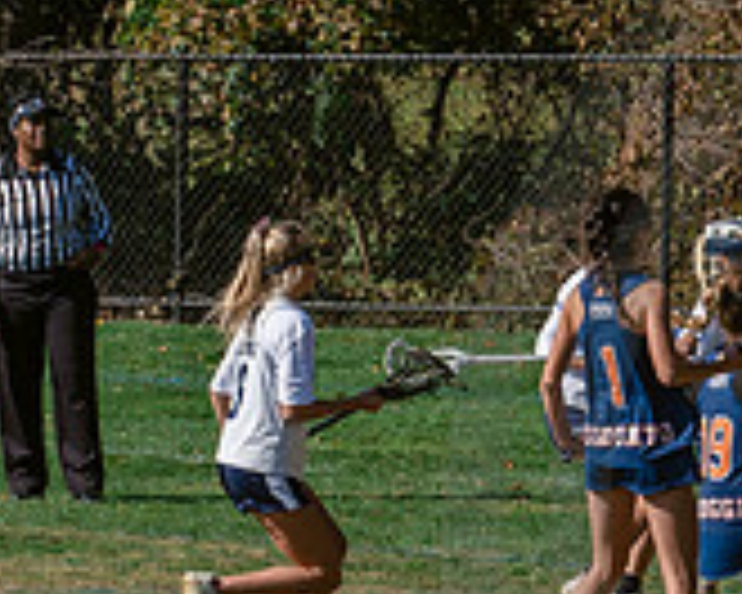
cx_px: 1109
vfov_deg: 2.7
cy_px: 216
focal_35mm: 580
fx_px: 12737
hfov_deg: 3.3
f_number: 8
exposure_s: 1/800
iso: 250
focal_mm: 122
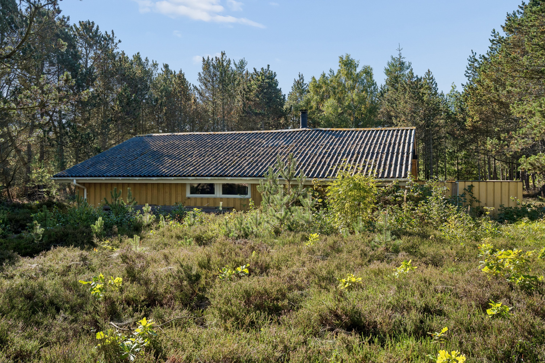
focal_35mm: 33
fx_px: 500
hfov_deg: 57.2
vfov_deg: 40.0
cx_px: 272
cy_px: 182
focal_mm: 33
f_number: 9
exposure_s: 1/400
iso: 320
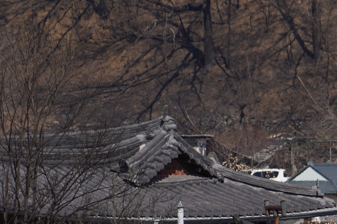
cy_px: 210
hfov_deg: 3.1
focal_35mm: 675
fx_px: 6317
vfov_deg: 2.0
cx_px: 375
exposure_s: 1/400
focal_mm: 240
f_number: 11
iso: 160
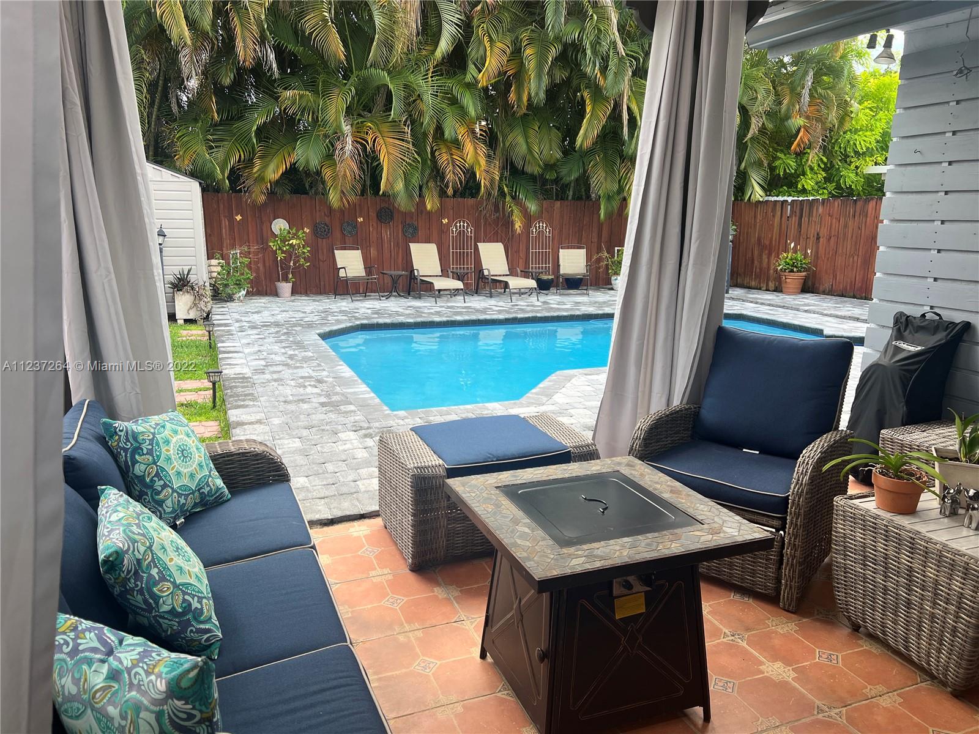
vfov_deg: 53.1
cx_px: 490
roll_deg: -0.5
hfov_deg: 67.3
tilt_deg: -12.7
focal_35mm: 26
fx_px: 735
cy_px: 367
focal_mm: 5.7
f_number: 1.5
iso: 50
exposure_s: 1/547
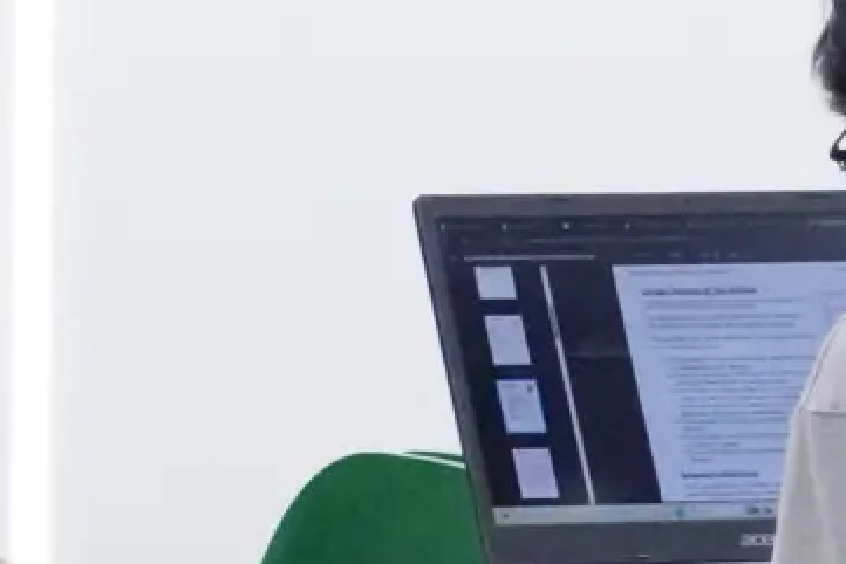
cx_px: -623
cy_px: 615
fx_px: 8251
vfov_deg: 3.9
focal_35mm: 351
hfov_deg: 5.8
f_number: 9
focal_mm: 44
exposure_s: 1/320
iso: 12800
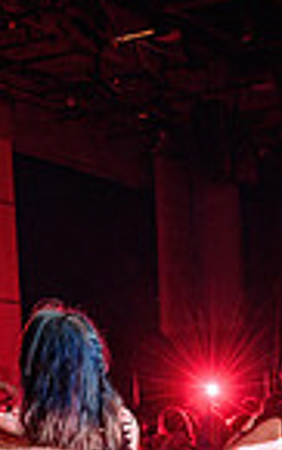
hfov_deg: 13.1
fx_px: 1202
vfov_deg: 19.8
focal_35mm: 98
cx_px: 319
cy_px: 554
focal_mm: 24
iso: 800
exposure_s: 1/125
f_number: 3.5
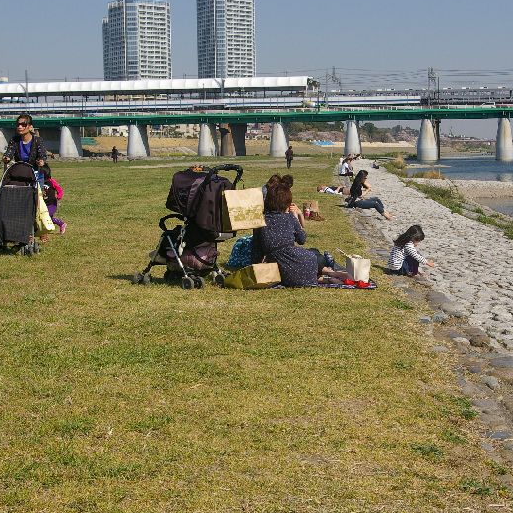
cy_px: 256
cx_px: 308
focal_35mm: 61
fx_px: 1017
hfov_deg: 28.2
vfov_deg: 28.3
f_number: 8
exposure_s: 1/350
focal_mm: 31
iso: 200
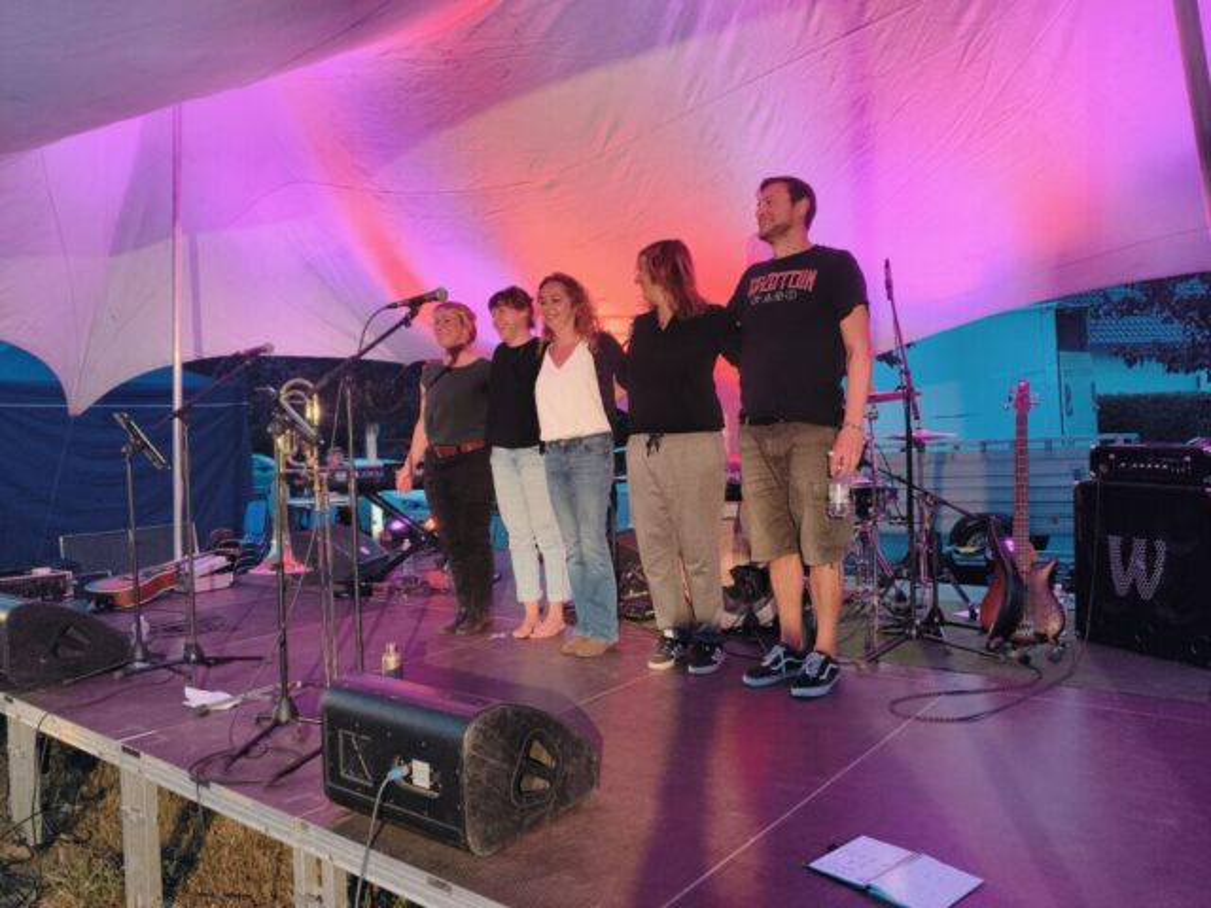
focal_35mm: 26
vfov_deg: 53.1
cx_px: 606
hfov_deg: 67.3
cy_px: 454
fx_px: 910
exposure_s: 1/106
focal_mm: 4.81
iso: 100
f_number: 1.8
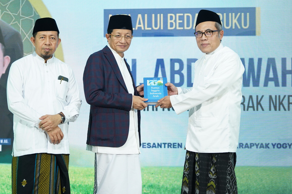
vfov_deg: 20.3
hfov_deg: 30.0
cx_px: 126
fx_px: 543
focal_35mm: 67
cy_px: 89
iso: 1000
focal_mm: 50
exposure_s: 1/125
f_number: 2.8
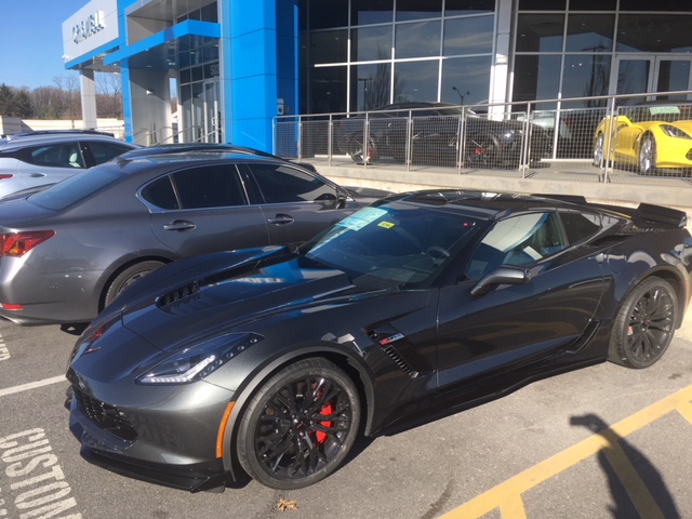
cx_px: 346
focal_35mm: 29
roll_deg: -1.0
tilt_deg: -9.0
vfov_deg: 48.2
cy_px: 260
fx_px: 580
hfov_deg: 61.7
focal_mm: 4.15
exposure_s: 1/927
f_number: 2.2
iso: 25
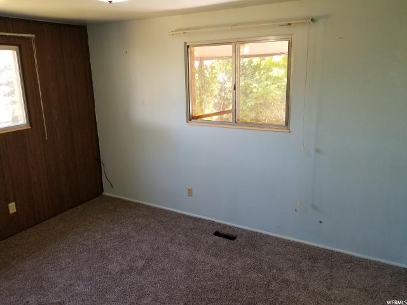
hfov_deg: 67.3
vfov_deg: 53.1
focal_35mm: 26
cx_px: 204
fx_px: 306
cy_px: 152
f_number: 1.7
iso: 160
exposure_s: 1/60
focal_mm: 4.25
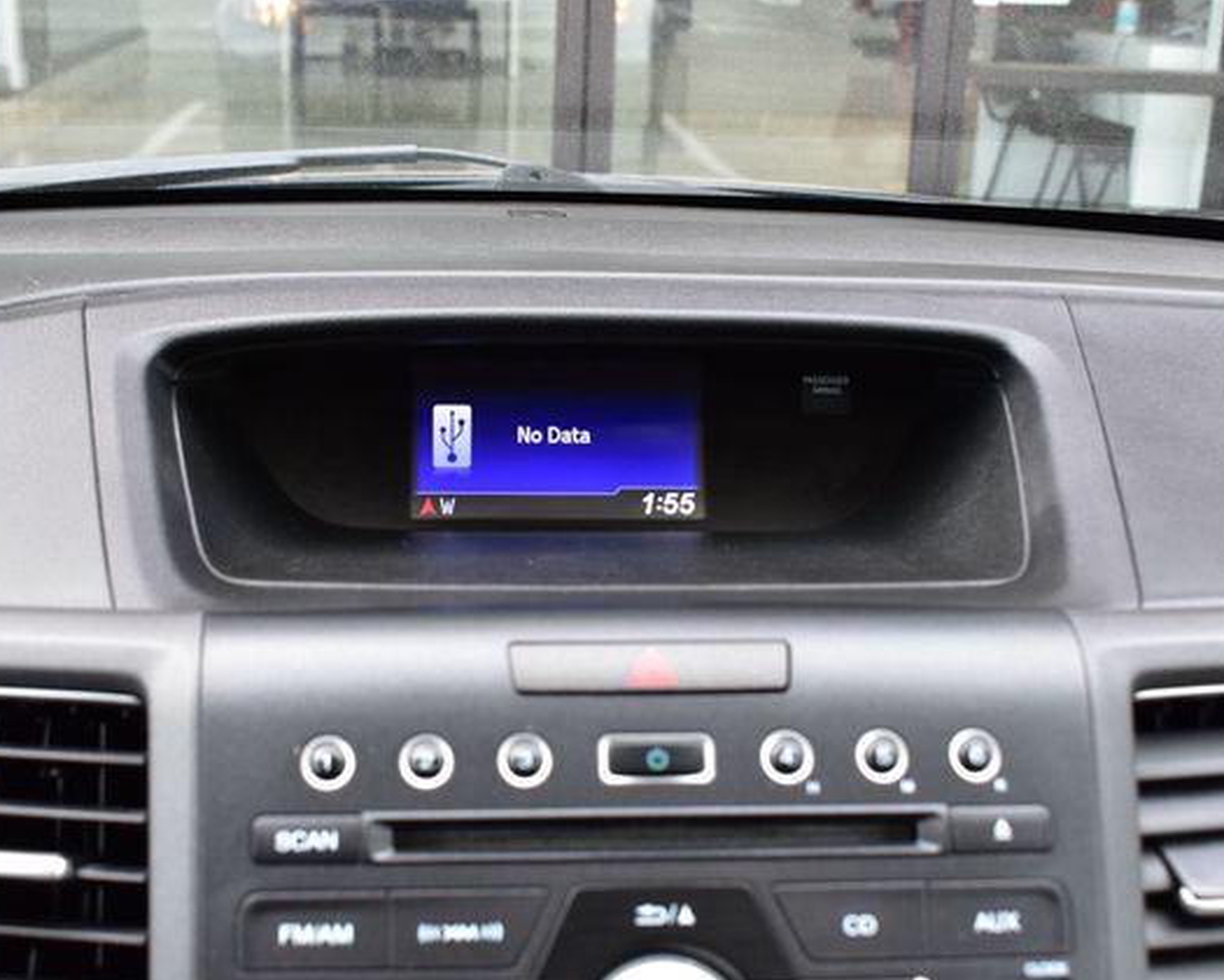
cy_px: 495
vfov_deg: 31.5
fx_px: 1739
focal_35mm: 48
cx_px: 567
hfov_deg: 38.8
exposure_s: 1/60
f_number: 8
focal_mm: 28
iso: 400
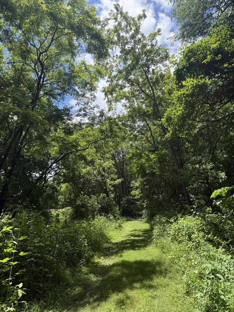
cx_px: 117
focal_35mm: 24
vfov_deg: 71.6
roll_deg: -1.4
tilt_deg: +14.0
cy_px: 156
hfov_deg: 56.8
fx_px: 216
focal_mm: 6.76
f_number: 1.78
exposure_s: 1/2370
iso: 100
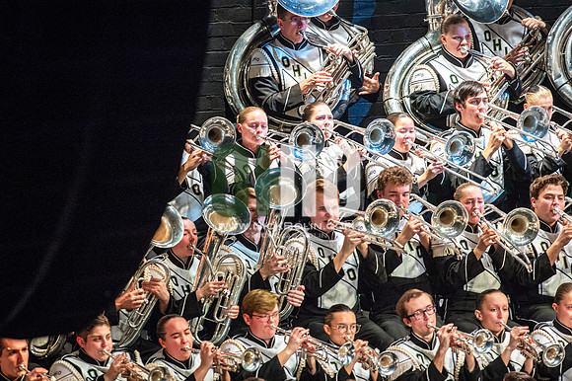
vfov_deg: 4.6
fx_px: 4764
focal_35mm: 300
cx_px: 286
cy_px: 190
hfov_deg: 6.9
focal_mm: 300
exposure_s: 1/400
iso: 5000
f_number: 5.6
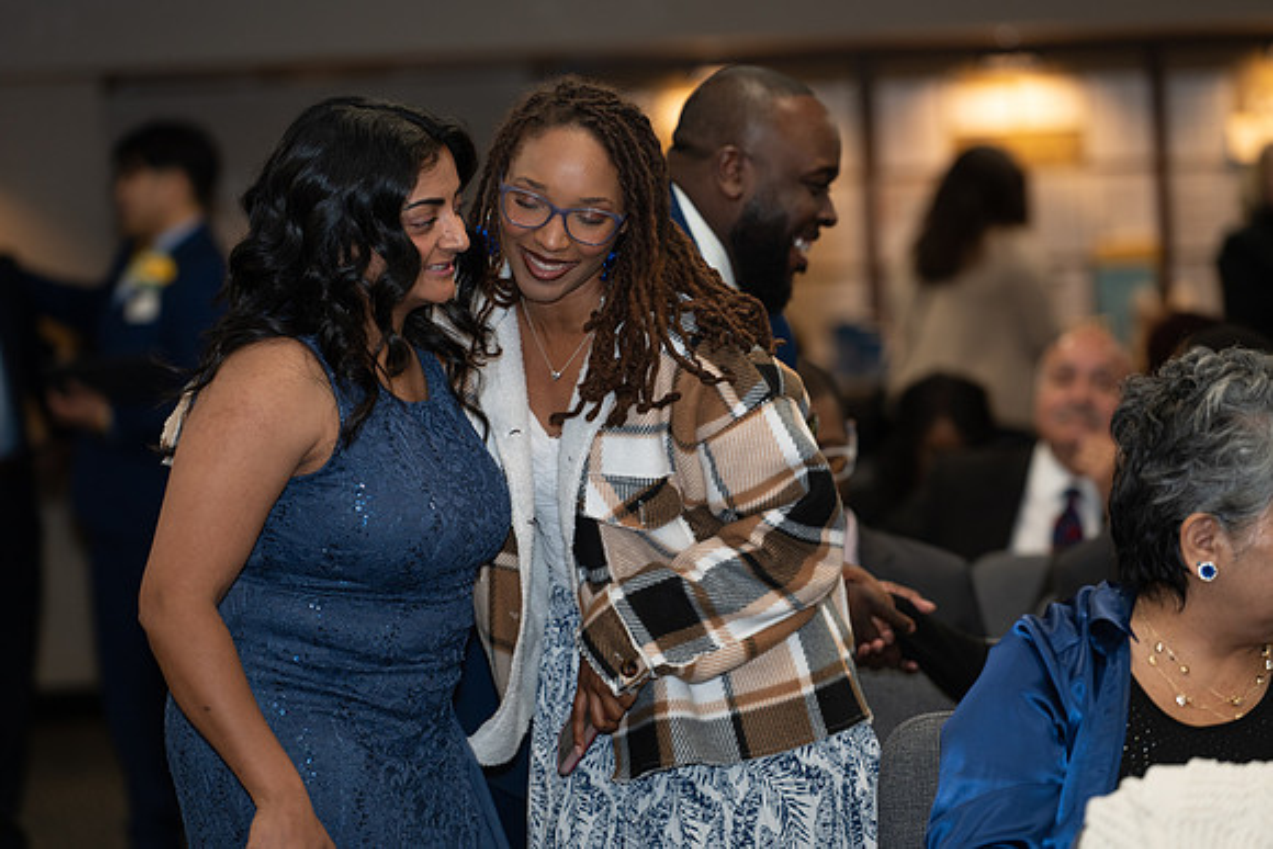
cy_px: 424
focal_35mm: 150
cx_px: 636
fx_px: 5305
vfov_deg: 9.2
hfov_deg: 13.7
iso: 640
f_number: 4
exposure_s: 1/160
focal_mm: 150
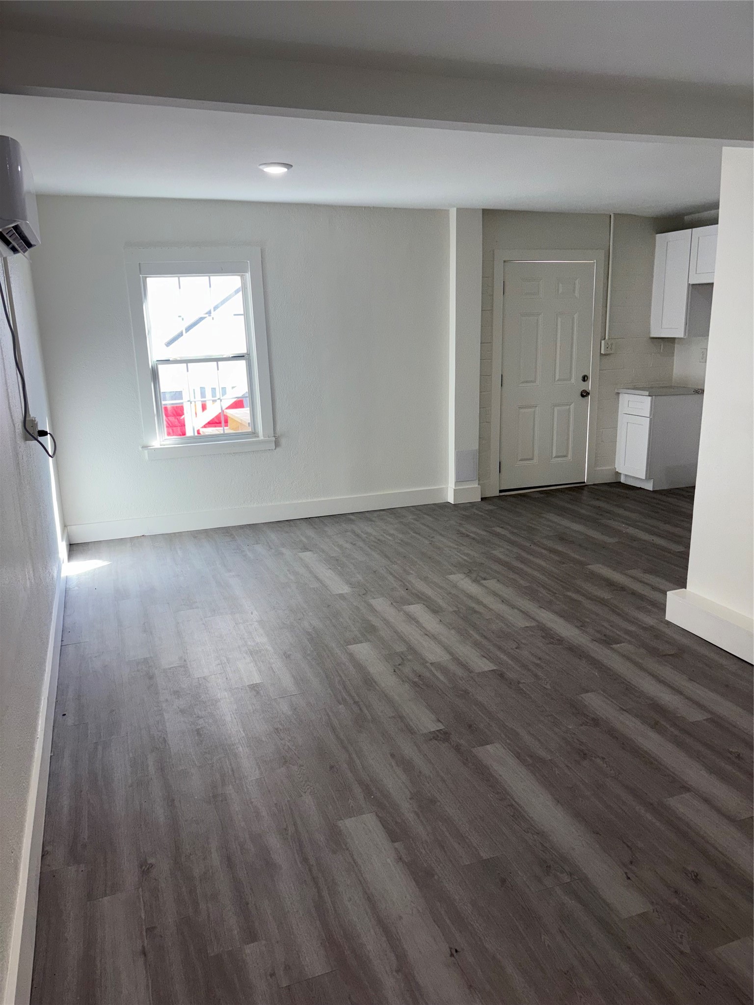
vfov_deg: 67.3
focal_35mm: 26
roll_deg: +1.1
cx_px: 377
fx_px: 755
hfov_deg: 53.1
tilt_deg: -13.7
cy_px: 502
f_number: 1.6
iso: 100
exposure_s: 1/229
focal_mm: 5.96
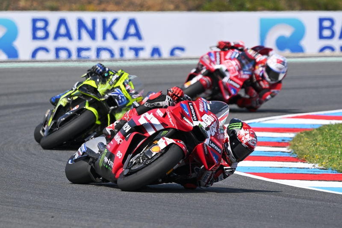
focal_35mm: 460
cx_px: 171
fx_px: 4369
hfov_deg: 4.5
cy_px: 114
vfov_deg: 3.0
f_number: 6
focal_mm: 460
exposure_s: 1/1600
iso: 280
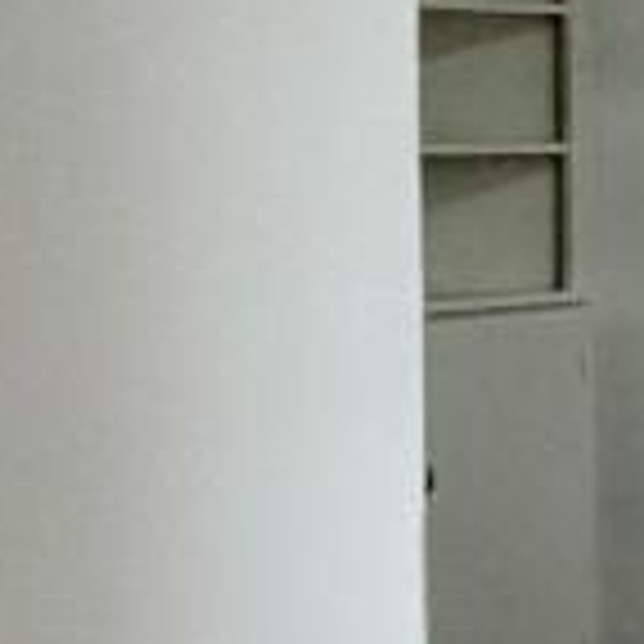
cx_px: 2914
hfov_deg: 7.1
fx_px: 2736
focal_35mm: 130
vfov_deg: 13.4
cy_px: 137
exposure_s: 1/120
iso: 100
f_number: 2.2
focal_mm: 2.22
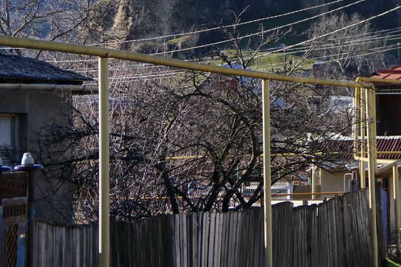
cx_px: 377
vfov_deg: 7.0
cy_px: 68
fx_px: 2181
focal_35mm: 196
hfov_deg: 10.4
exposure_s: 1/400
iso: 200
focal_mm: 68
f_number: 5.6
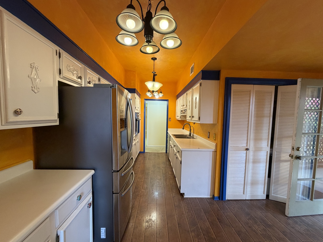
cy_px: 126
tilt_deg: -4.2
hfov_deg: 98.2
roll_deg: -1.0
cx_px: 163
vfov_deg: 81.7
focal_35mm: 15
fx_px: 140
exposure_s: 1/60
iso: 200
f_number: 2.2
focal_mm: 2.22
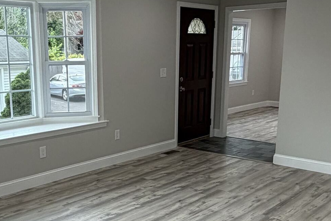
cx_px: 127
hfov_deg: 42.5
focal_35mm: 46
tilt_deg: -13.6
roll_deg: +1.0
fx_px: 423
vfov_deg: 29.0
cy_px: 149
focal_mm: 2.22
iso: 160
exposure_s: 1/120
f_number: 2.2
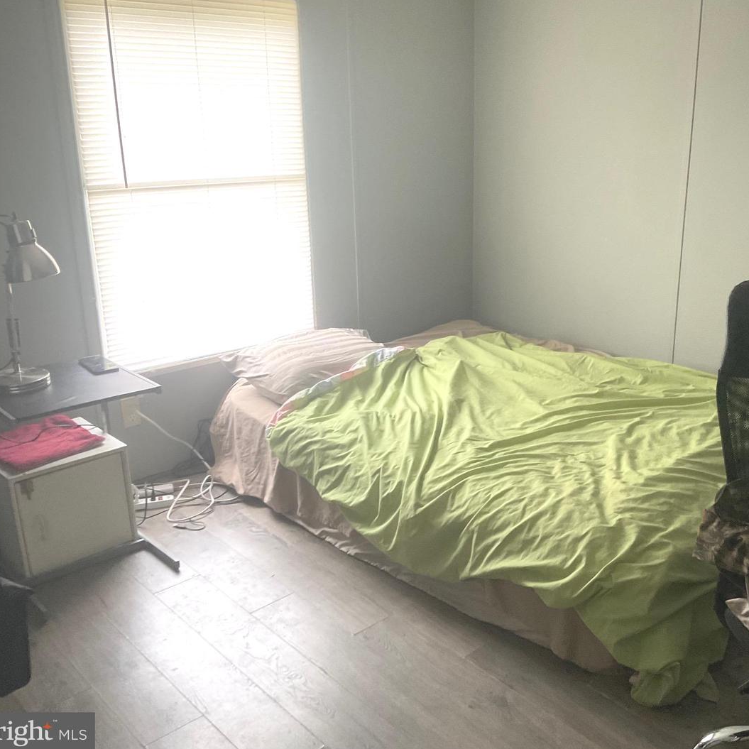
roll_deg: -0.8
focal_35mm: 35
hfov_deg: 46.7
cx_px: 481
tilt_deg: -19.5
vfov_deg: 47.2
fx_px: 857
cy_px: 370
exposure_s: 1/60
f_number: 1.8
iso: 100
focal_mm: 3
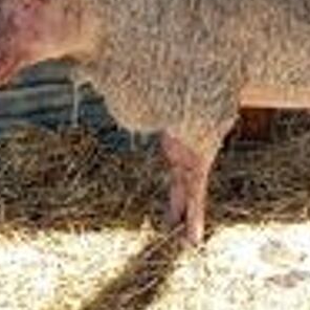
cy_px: 74
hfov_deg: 14.2
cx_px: 236
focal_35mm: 122
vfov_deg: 14.2
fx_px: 1236
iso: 110
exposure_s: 1/127
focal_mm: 4.22
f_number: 1.8
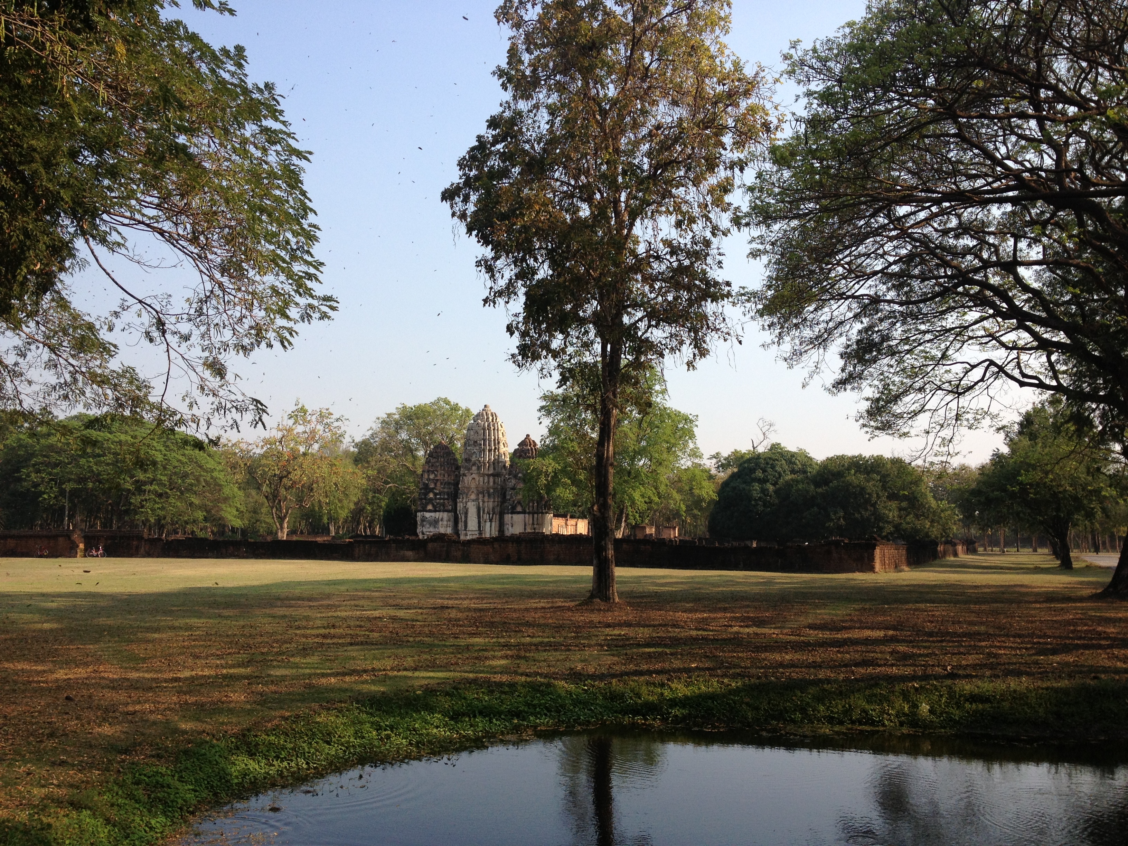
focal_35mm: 35
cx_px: 564
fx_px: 1141
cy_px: 423
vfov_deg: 40.7
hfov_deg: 52.6
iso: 50
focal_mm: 4.28
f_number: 2.4
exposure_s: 1/1042
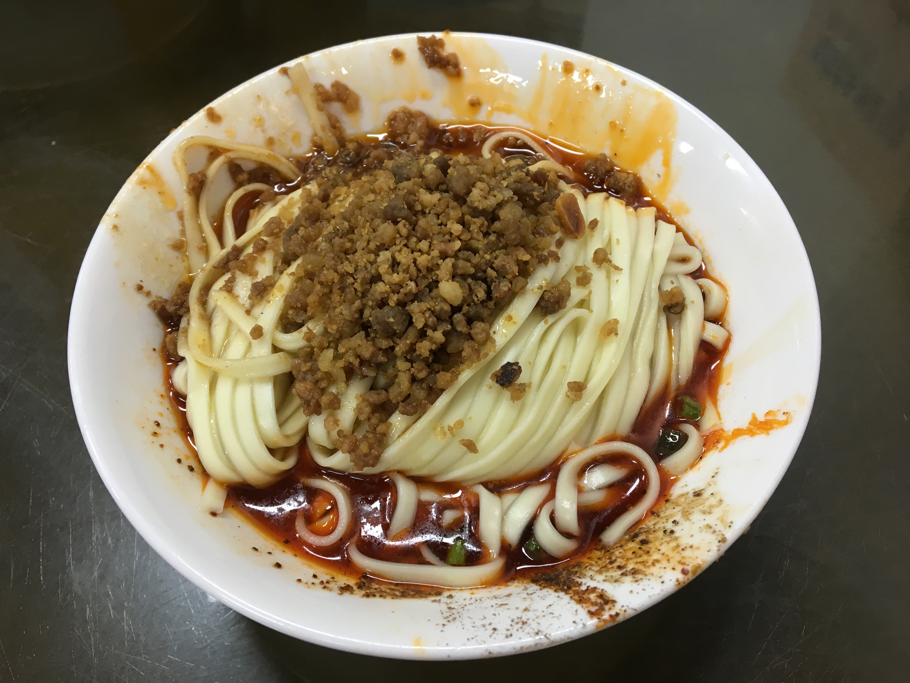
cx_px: 455
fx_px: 762
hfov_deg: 61.7
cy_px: 342
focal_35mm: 29
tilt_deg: -58.9
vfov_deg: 48.2
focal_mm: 4.15
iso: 80
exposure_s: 1/33
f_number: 2.2
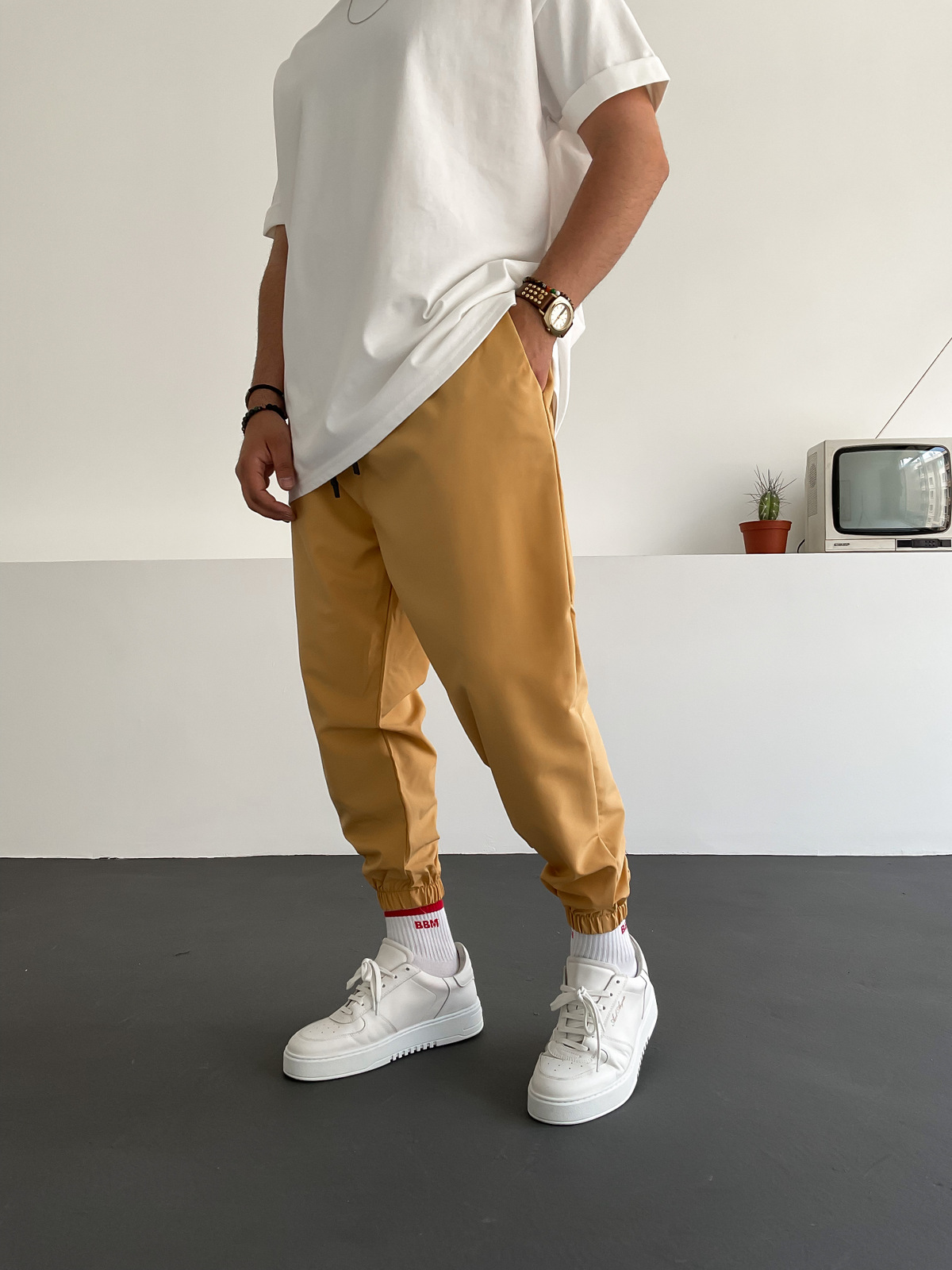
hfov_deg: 48.2
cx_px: 476
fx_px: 1063
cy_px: 635
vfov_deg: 61.7
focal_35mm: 29
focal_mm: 3
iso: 32
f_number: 1.8
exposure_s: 1/120
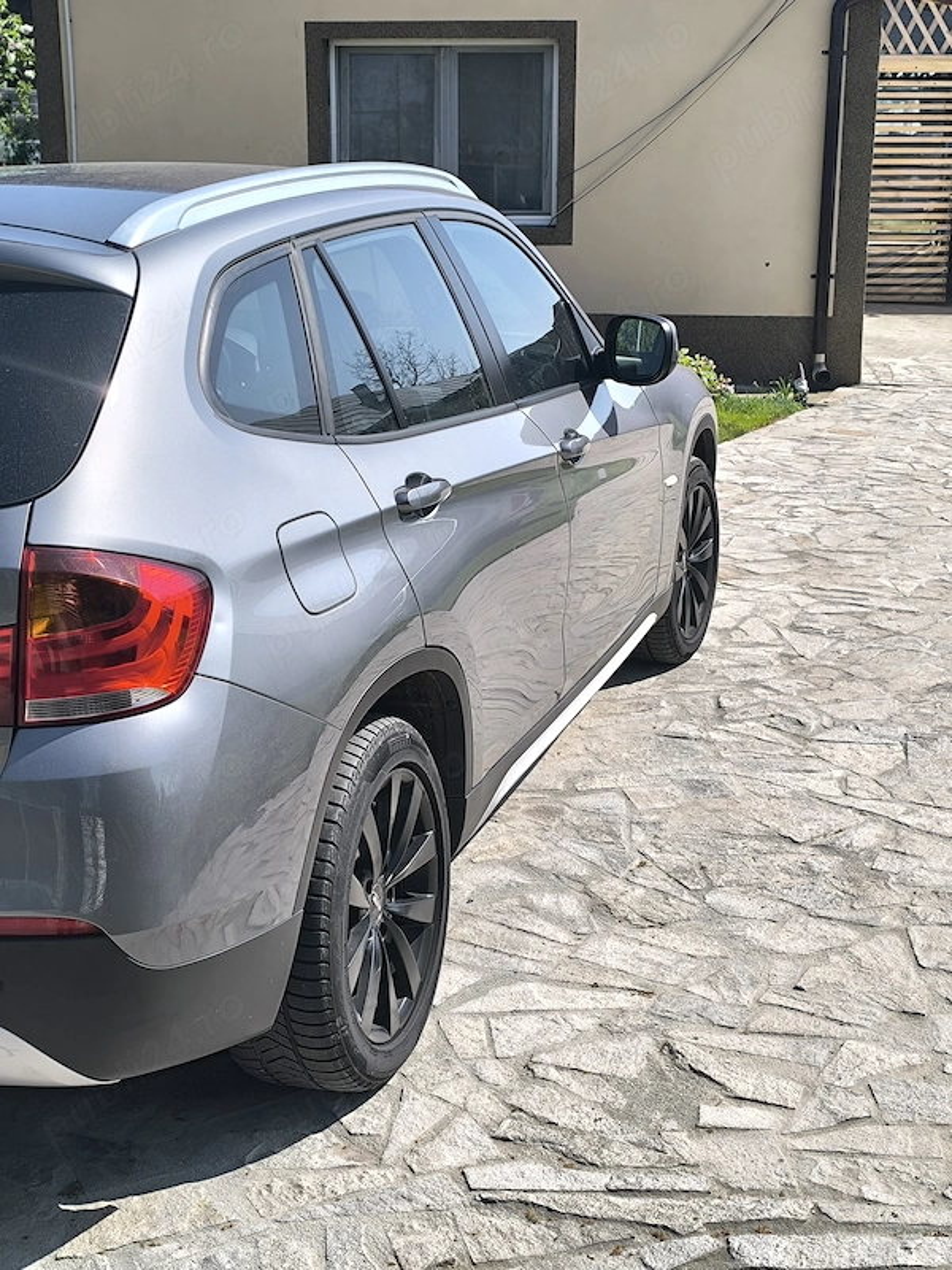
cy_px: 635
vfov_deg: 38.9
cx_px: 476
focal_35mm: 49
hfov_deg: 29.7
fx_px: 1797
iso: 50
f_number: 1.65
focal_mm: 6.14
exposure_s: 1/1127
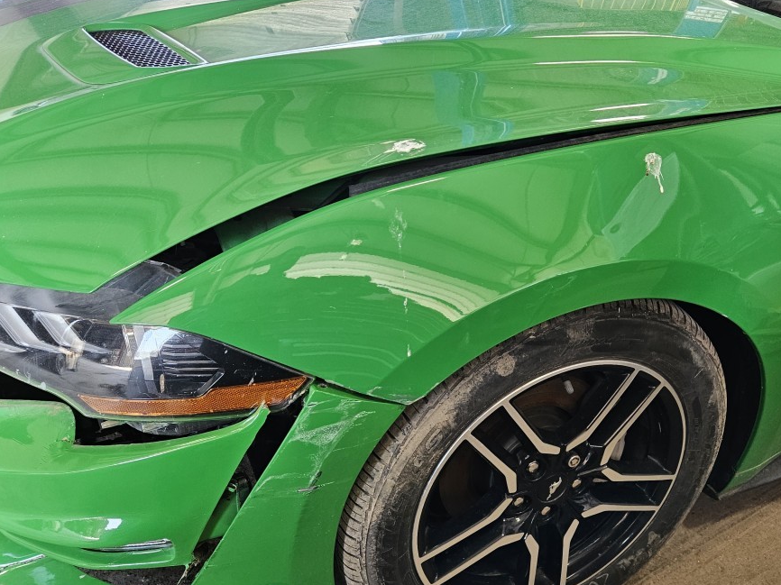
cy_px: 349
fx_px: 767
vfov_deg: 41.6
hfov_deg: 53.2
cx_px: 503
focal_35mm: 34
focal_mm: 5.4
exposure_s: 1/120
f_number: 1.8
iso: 320
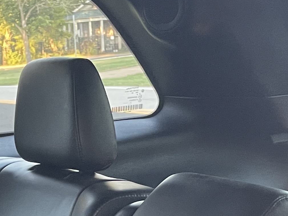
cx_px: 55
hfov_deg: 18.7
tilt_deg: -18.8
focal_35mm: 104
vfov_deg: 13.4
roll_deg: +5.6
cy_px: 332
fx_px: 865
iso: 250
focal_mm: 4.2
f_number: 1.6
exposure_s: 1/60
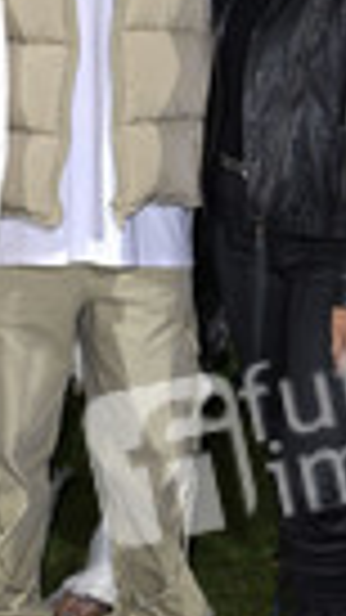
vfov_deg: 18.4
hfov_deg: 10.2
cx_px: -94
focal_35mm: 116
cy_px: 216
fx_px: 1893
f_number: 5.6
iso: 2500
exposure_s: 1/250
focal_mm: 38
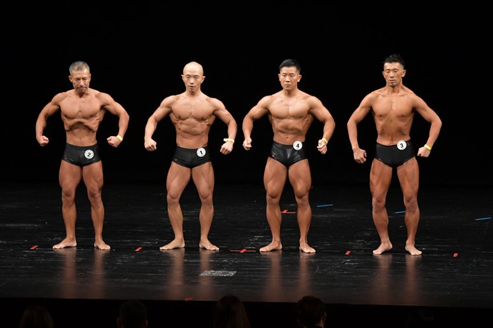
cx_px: 246
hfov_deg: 10.2
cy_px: 164
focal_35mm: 202
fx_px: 2765
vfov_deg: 6.8
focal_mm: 135
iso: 2500
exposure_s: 1/400
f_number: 5.6
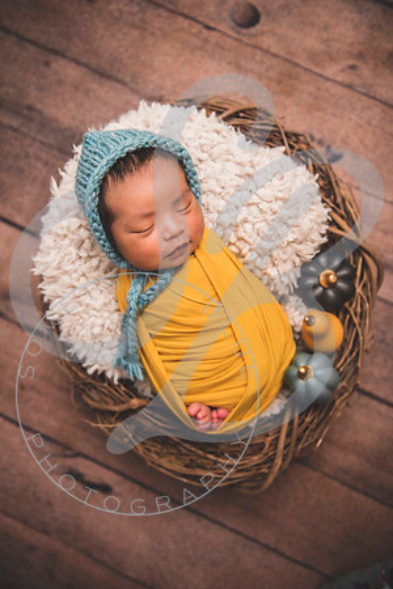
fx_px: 524
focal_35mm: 32
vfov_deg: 58.7
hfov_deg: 41.1
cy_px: 294
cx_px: 196
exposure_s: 1/200
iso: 200
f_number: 2.8
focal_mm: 32
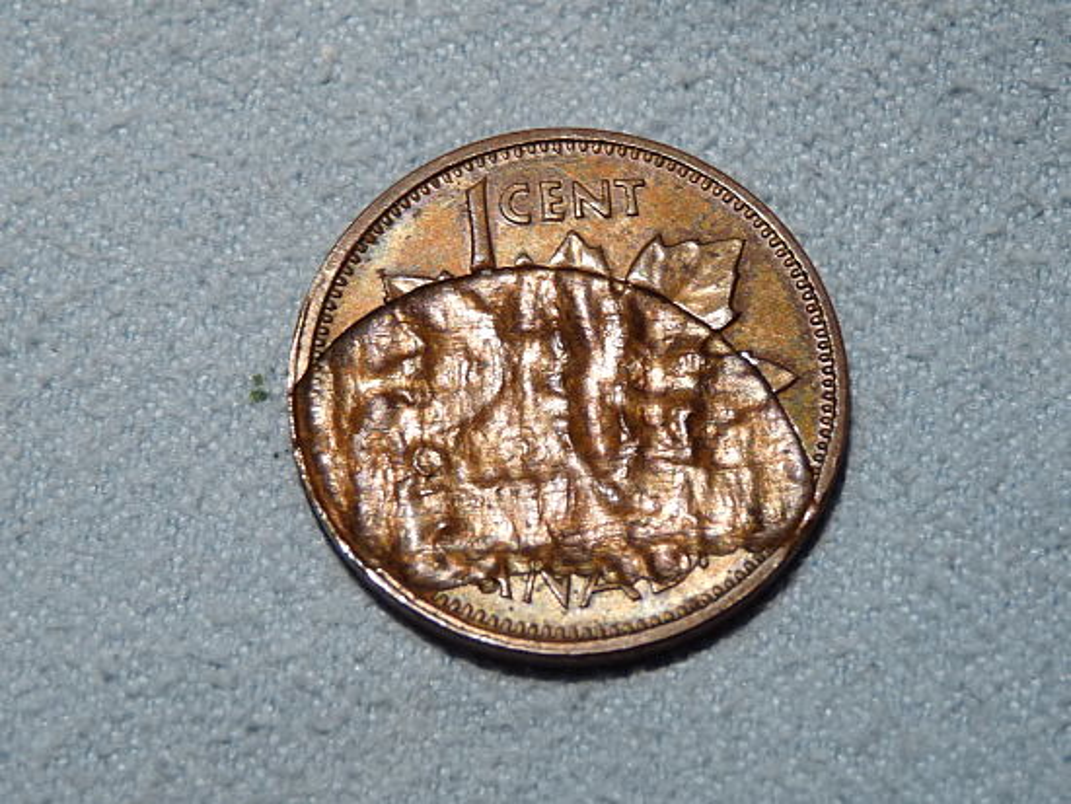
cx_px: 536
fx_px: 4426
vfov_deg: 10.4
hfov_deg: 13.8
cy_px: 402
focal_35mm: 143
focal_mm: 14.4
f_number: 3.4
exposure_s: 1/40
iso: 125
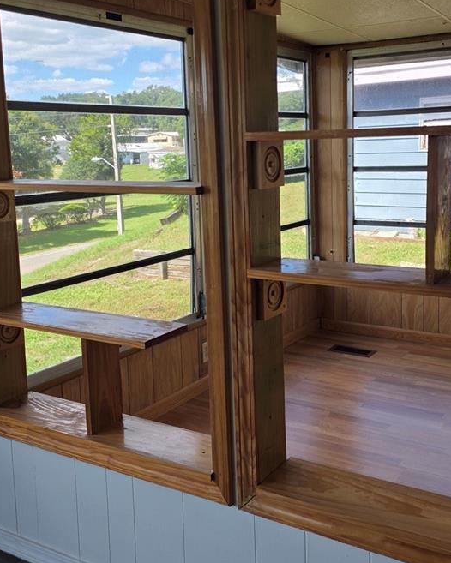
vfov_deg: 44.6
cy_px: 228
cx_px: 264
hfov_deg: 36.4
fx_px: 684
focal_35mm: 41
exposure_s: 1/1328
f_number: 1.7
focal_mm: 6.25
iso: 80
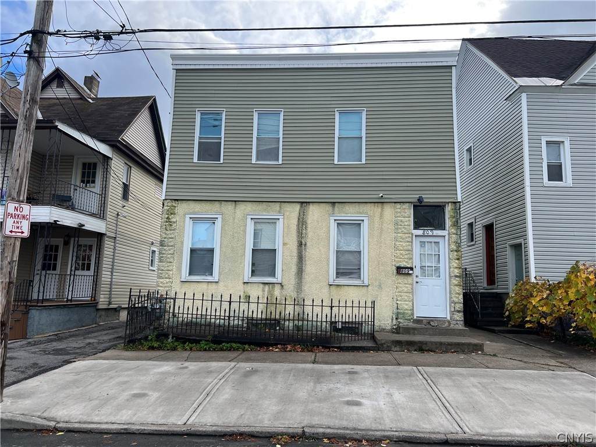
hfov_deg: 67.3
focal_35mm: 26
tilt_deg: +7.2
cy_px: 224
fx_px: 448
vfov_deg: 53.1
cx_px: 298
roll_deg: -1.9
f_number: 1.5
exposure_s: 1/1669
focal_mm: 5.7
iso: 50
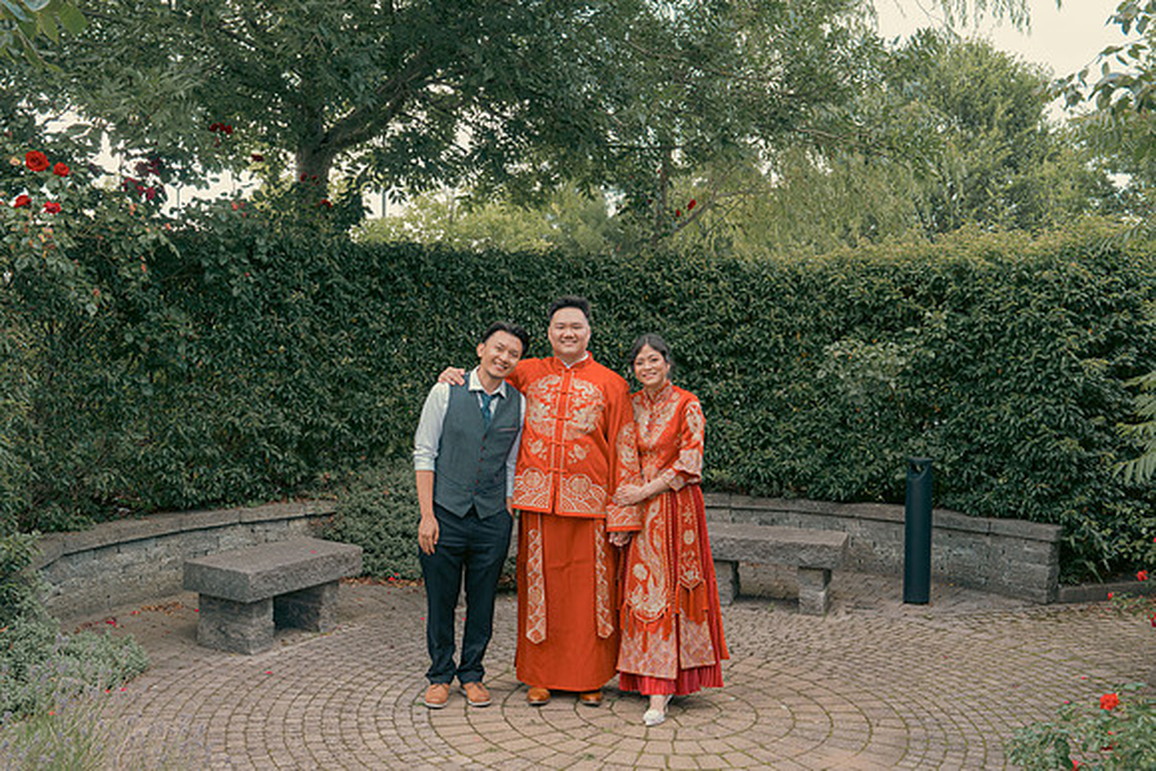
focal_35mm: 36
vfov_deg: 36.9
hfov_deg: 53.1
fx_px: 1156
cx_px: 578
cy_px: 386
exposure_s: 1/160
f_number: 5.6
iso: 500
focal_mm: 36
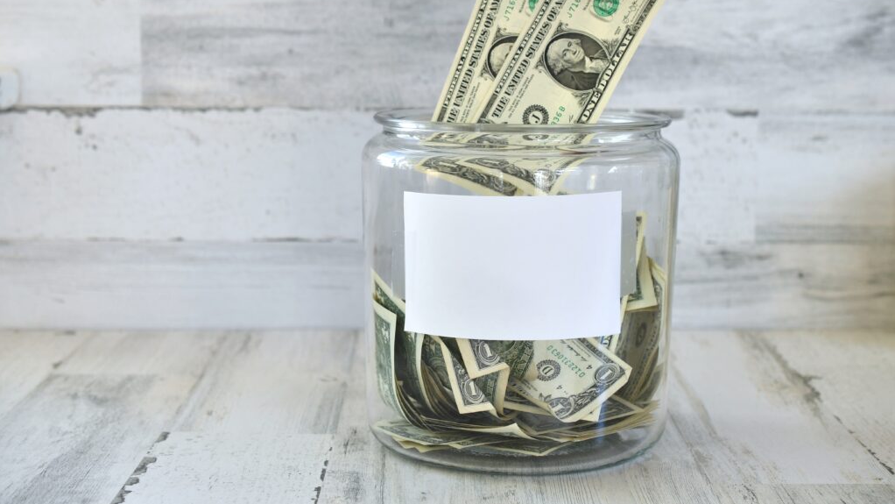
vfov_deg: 19.1
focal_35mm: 63
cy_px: 206
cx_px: 448
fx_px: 1495
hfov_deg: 33.3
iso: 200
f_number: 5
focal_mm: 40
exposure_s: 1/80
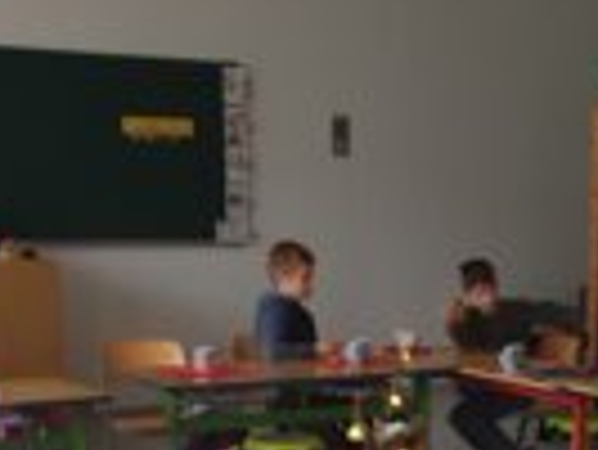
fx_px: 1349
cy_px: 585
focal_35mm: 78
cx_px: 409
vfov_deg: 17.7
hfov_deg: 24.8
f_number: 1.5
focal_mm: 4.32
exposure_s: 1/50
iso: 320
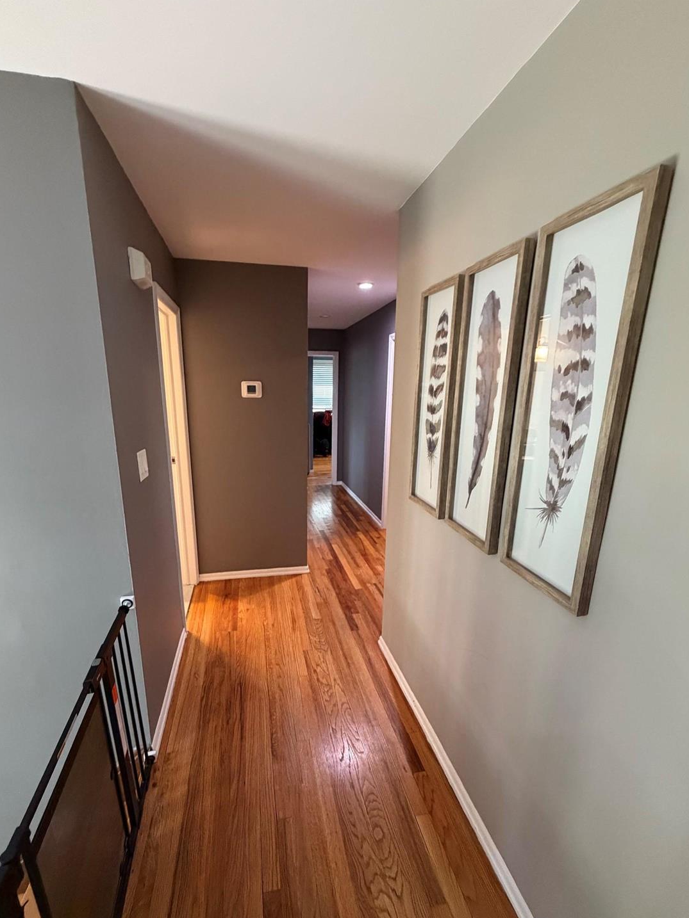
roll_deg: -0.7
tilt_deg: -14.0
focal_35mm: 15
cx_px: 333
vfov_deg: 98.1
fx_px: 398
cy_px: 487
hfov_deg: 81.7
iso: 640
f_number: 2.2
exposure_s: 1/60
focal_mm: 2.22
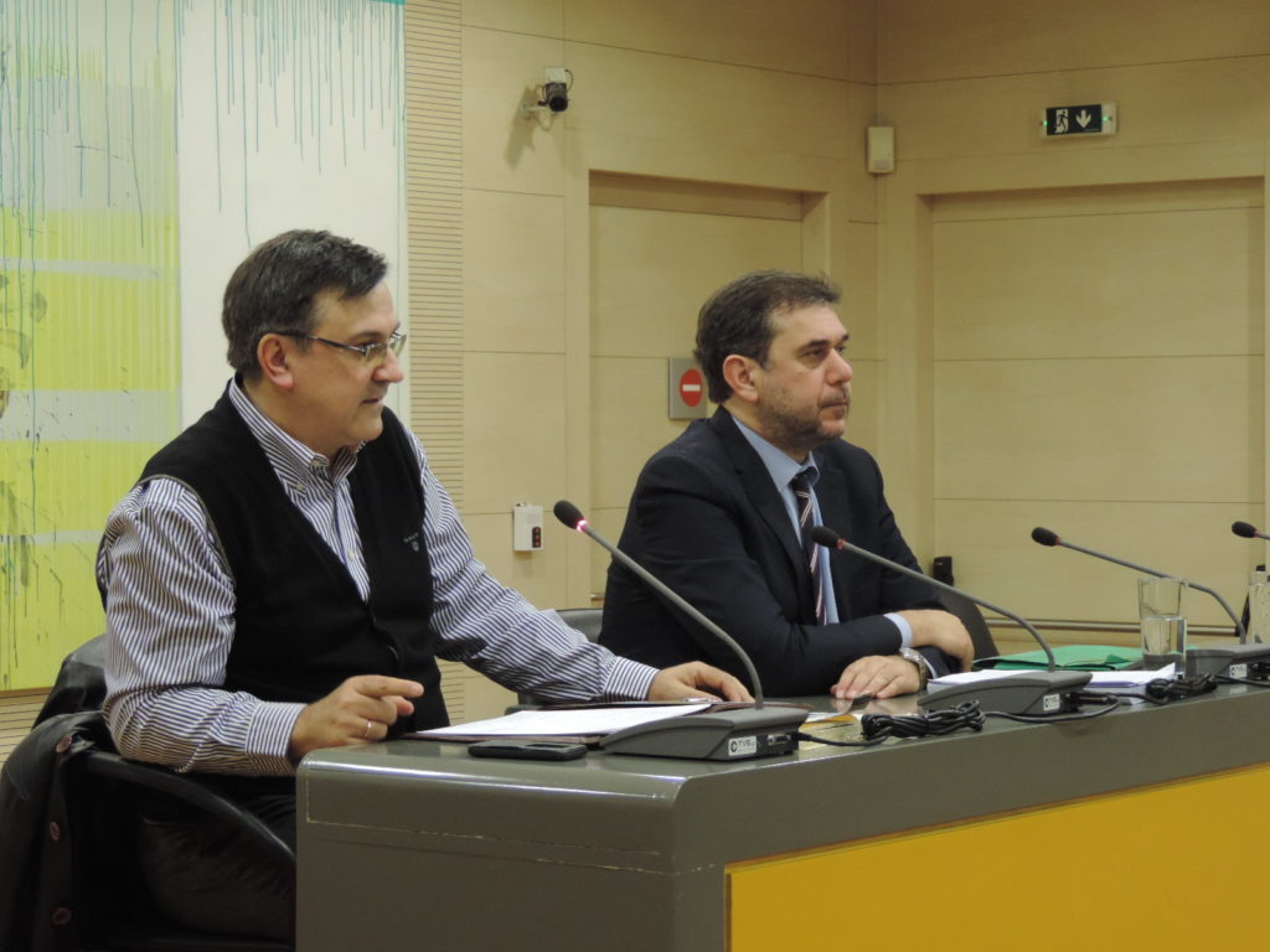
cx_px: 635
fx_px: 3302
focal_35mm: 90
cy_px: 476
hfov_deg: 21.8
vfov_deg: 16.4
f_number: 4.1
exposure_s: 1/25
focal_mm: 16
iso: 560
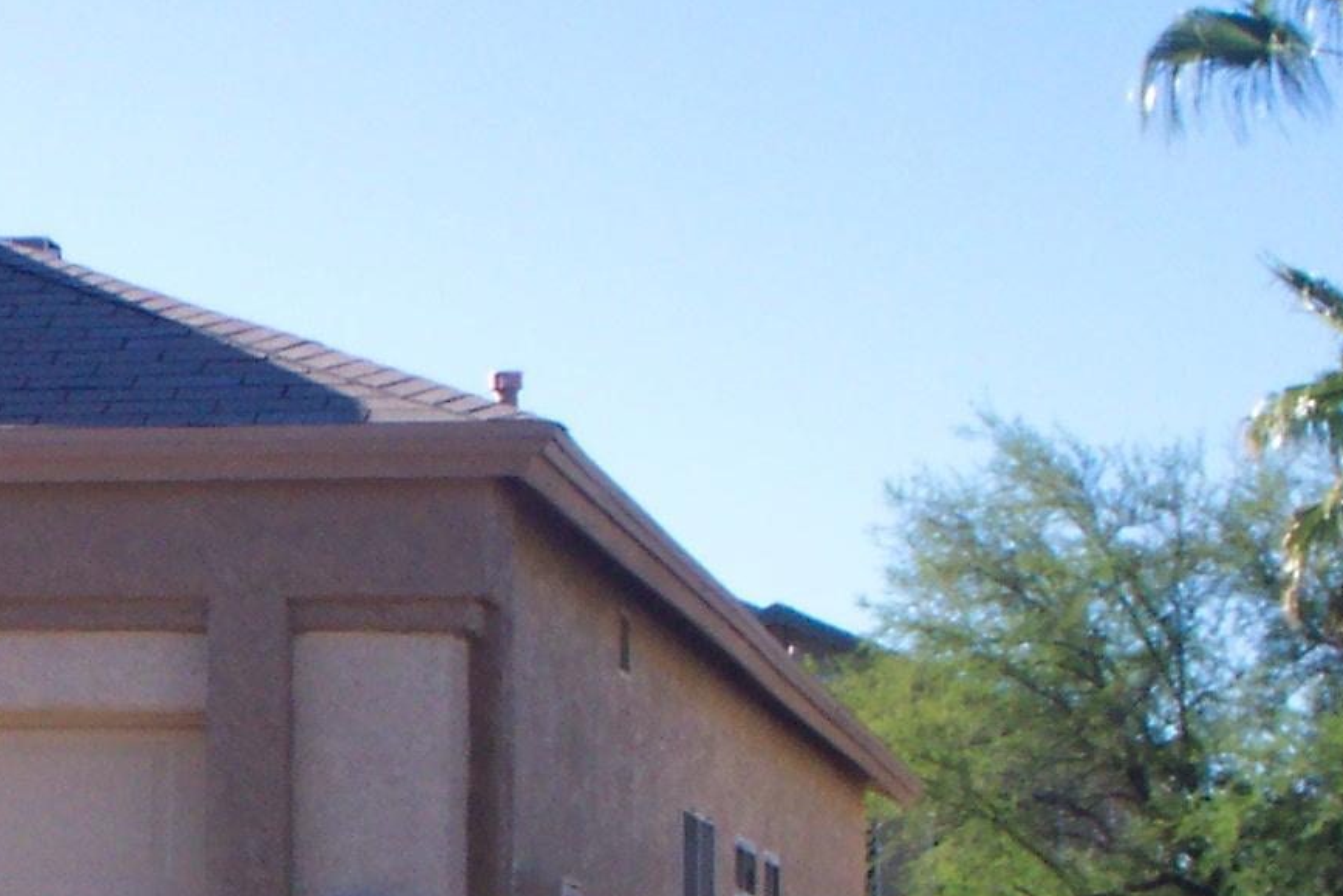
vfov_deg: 7.9
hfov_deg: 11.6
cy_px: 1009
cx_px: -441
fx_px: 6417
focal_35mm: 172
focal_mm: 12.6
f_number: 11
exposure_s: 1/60
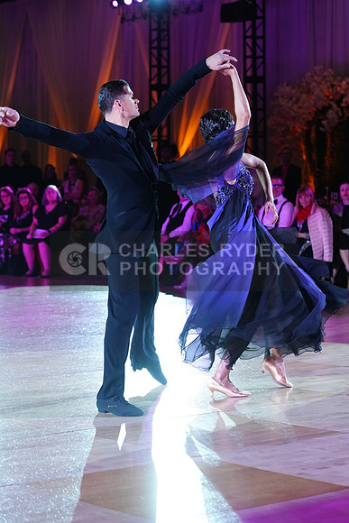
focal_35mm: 98
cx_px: 174
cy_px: 262
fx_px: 1424
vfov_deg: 20.8
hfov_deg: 14.0
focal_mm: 98
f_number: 4
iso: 2000
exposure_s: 1/400
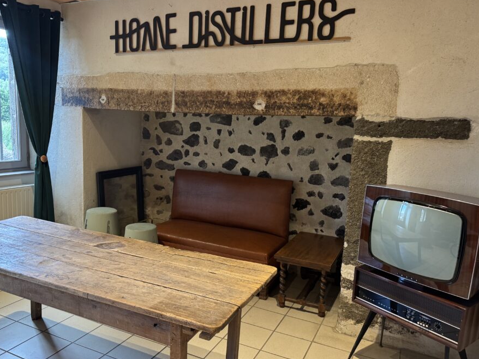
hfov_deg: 63.4
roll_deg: -2.0
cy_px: 184
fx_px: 387
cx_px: 223
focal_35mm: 28
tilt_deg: -9.0
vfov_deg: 49.7
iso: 320
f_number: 1.78
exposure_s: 1/60
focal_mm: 6.76
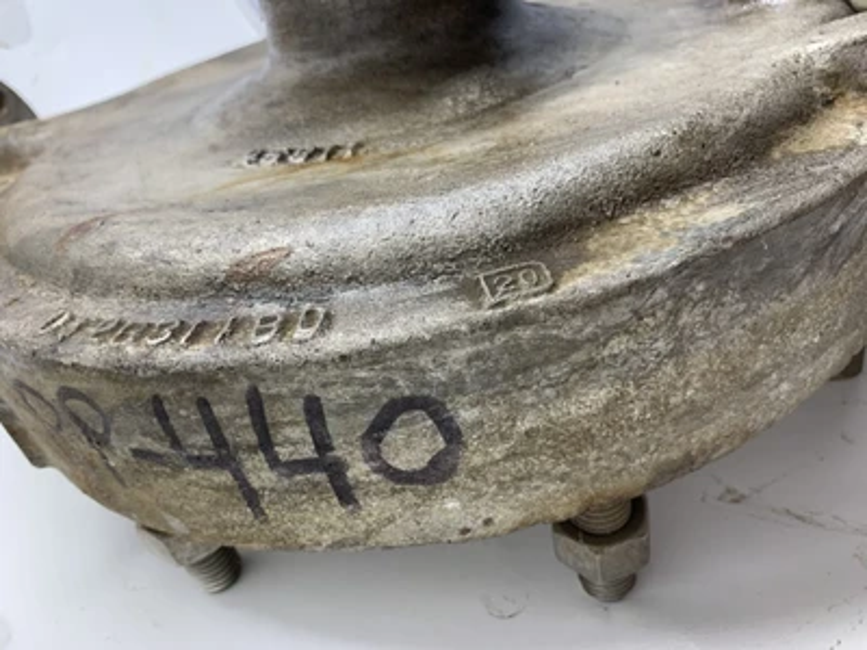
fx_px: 651
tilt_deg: -31.9
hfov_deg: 67.3
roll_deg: +14.9
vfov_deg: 53.1
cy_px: 325
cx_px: 434
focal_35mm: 26
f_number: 1.8
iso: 80
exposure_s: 1/121
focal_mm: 4.25
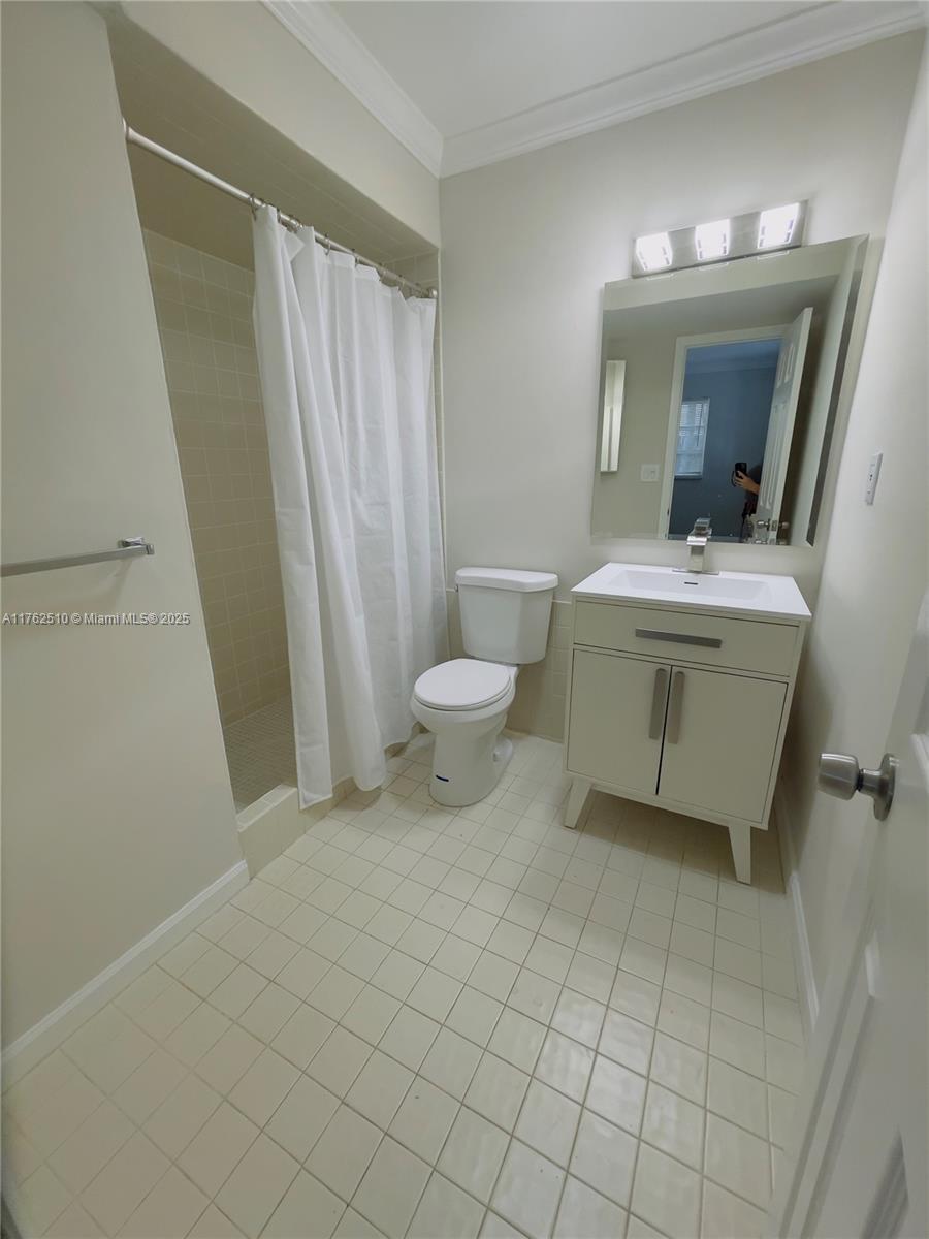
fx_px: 465
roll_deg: +0.1
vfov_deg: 106.2
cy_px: 620
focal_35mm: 13
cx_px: 464
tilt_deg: -16.9
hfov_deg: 89.9
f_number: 2.4
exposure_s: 1/120
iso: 125
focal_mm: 1.54
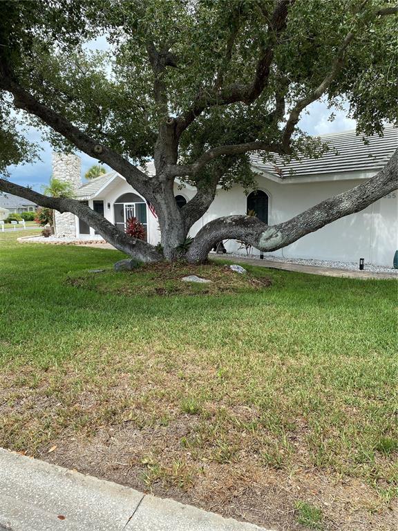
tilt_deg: -7.4
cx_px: 199
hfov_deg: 53.1
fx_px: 399
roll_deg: +0.5
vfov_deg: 67.3
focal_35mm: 26
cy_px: 266
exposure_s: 1/965
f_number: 1.8
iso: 32
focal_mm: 4.25
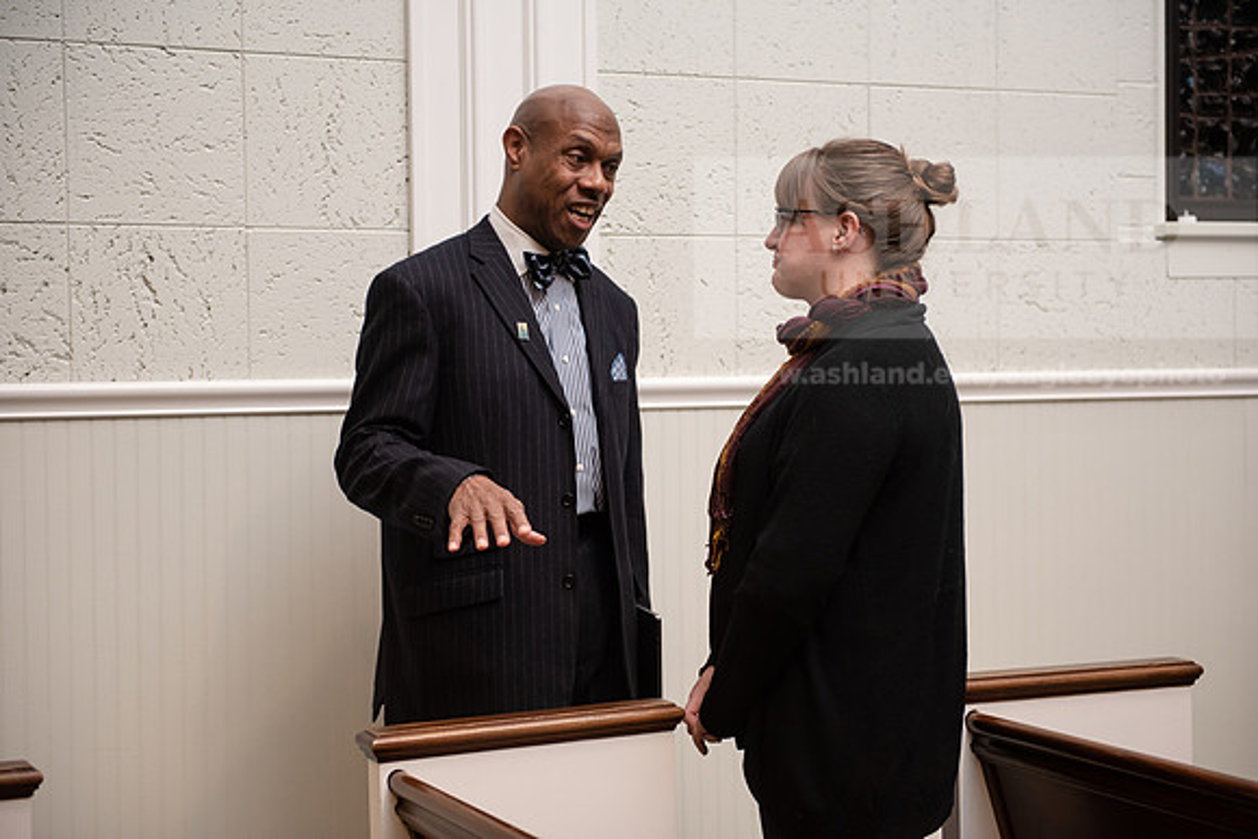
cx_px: 629
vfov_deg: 21.9
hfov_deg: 32.4
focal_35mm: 62
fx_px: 2167
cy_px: 420
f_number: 3.2
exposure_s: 1/200
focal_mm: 62
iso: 1250
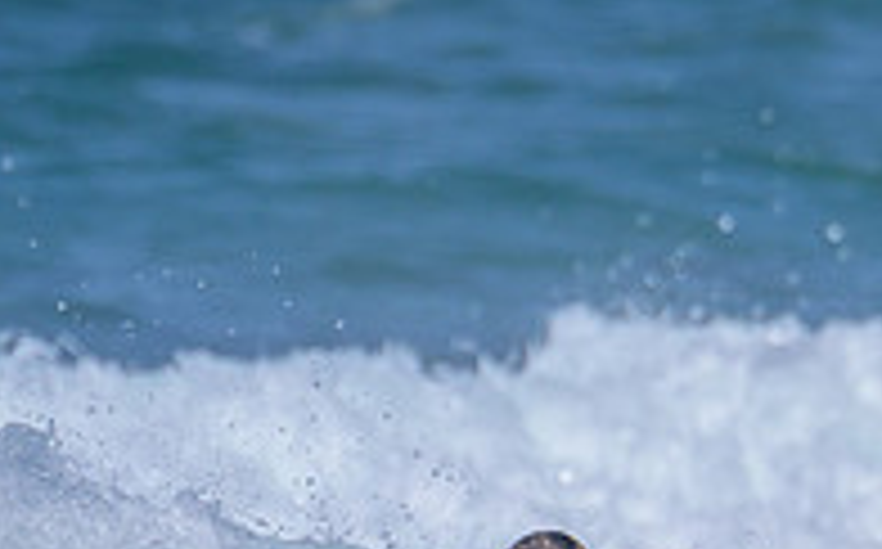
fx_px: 57960
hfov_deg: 0.9
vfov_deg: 0.5
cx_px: 603
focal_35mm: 2414
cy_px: 794
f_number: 11
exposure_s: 1/2000
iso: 500
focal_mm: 800
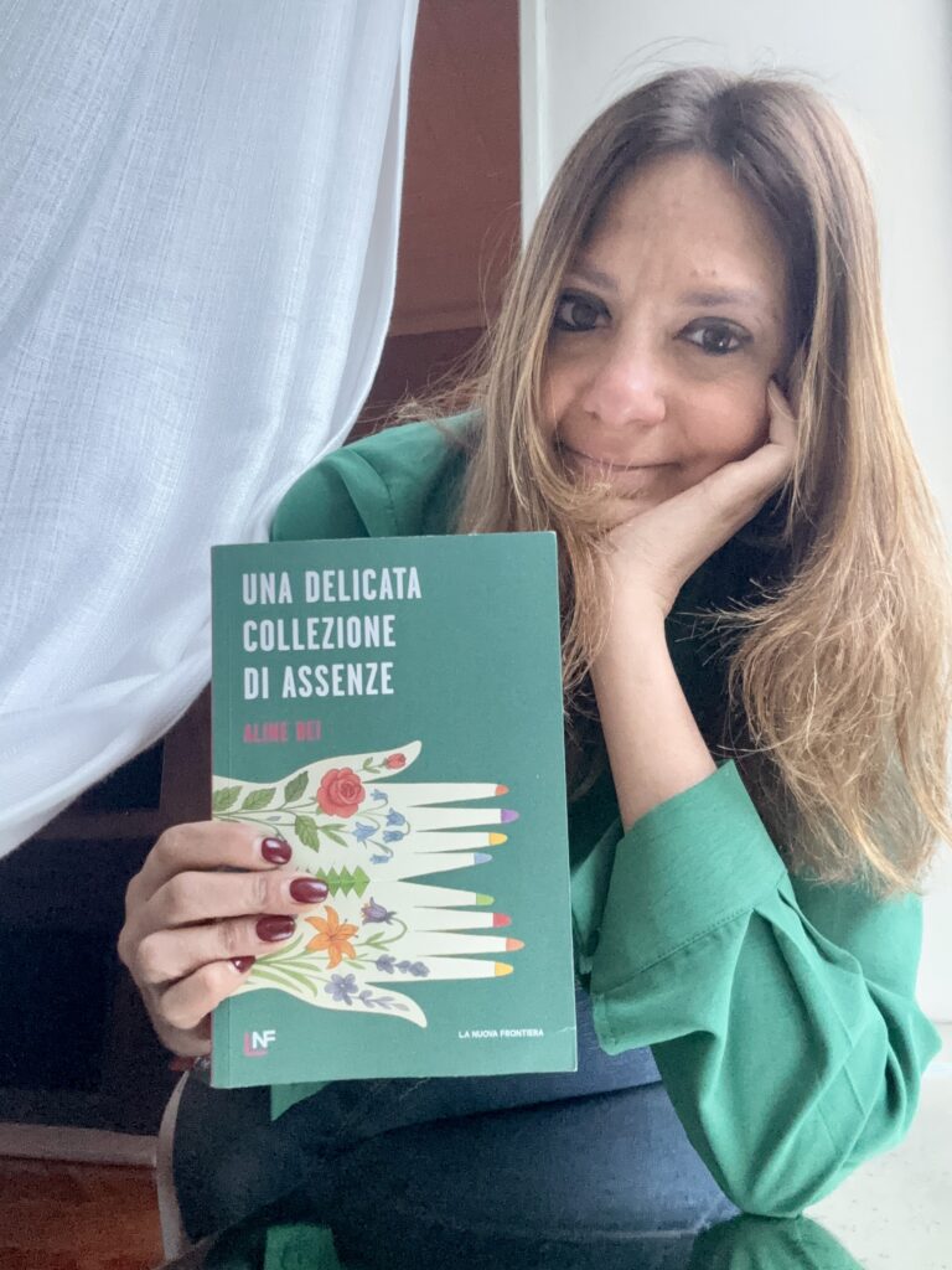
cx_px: 476
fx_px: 1100
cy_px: 635
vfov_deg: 60.0
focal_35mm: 30
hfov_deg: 46.8
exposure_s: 1/50
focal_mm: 2.69
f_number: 1.9
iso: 320
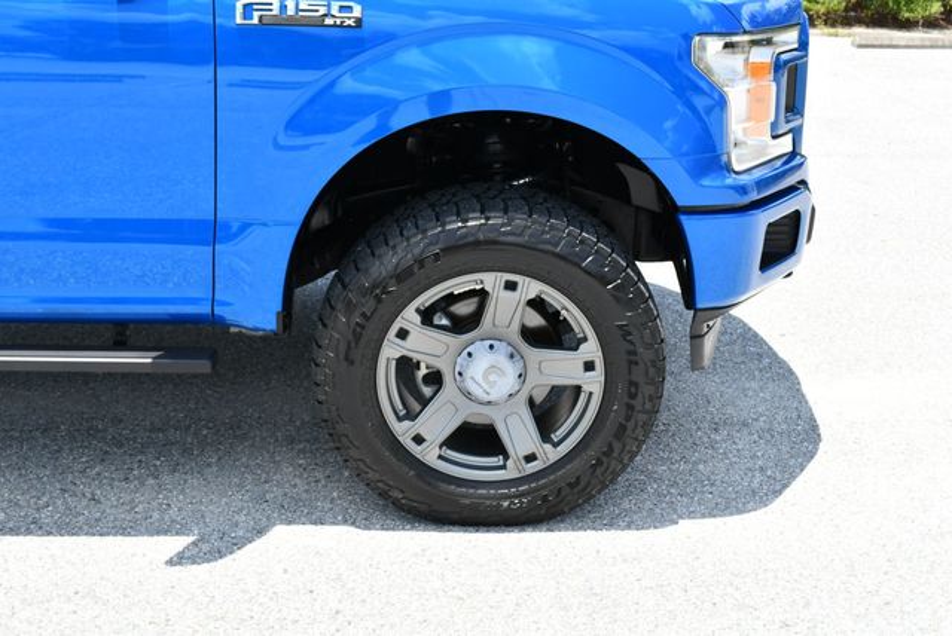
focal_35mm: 44
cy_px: 318
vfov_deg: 30.6
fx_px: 1165
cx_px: 476
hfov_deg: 44.5
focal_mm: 22
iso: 200
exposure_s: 1/250
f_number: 8
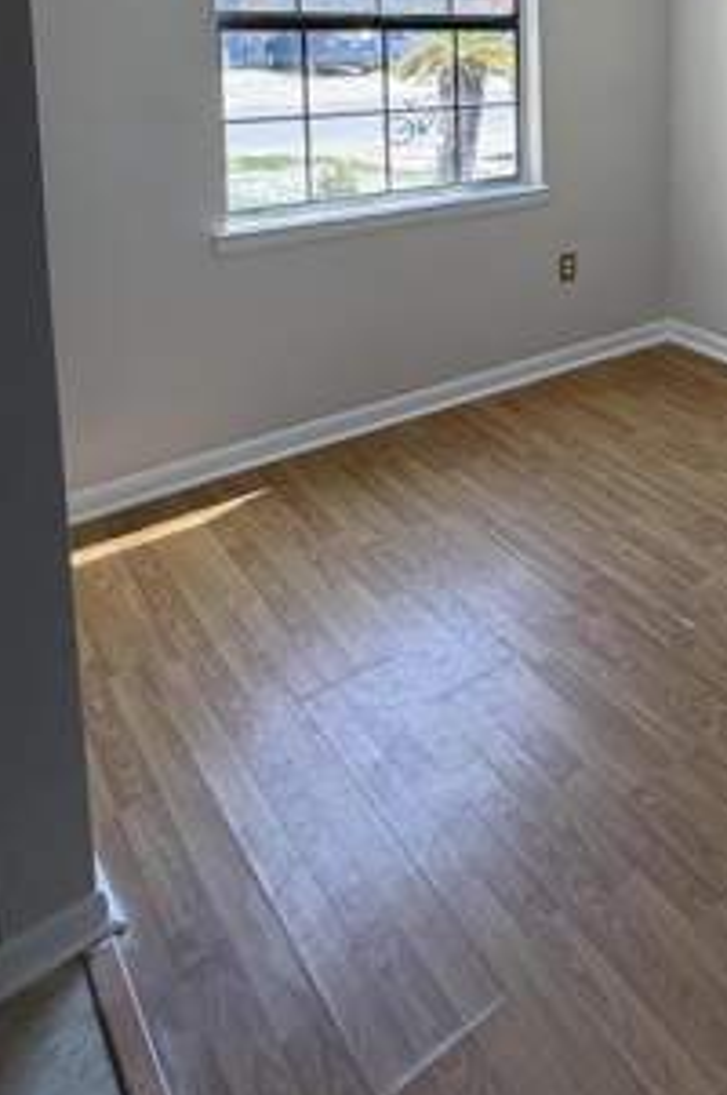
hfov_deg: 35.7
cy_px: 124
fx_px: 941
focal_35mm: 31
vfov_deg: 53.4
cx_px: 811
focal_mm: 2.22
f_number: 2.2
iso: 64
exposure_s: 1/120
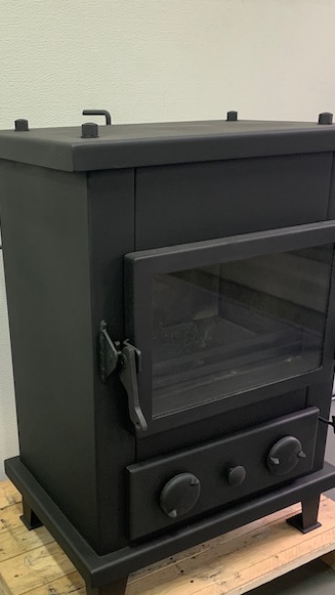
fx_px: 616
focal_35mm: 39
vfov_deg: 51.3
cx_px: 115
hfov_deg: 30.2
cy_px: 357
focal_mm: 4.25
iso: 320
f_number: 1.8
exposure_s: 1/50
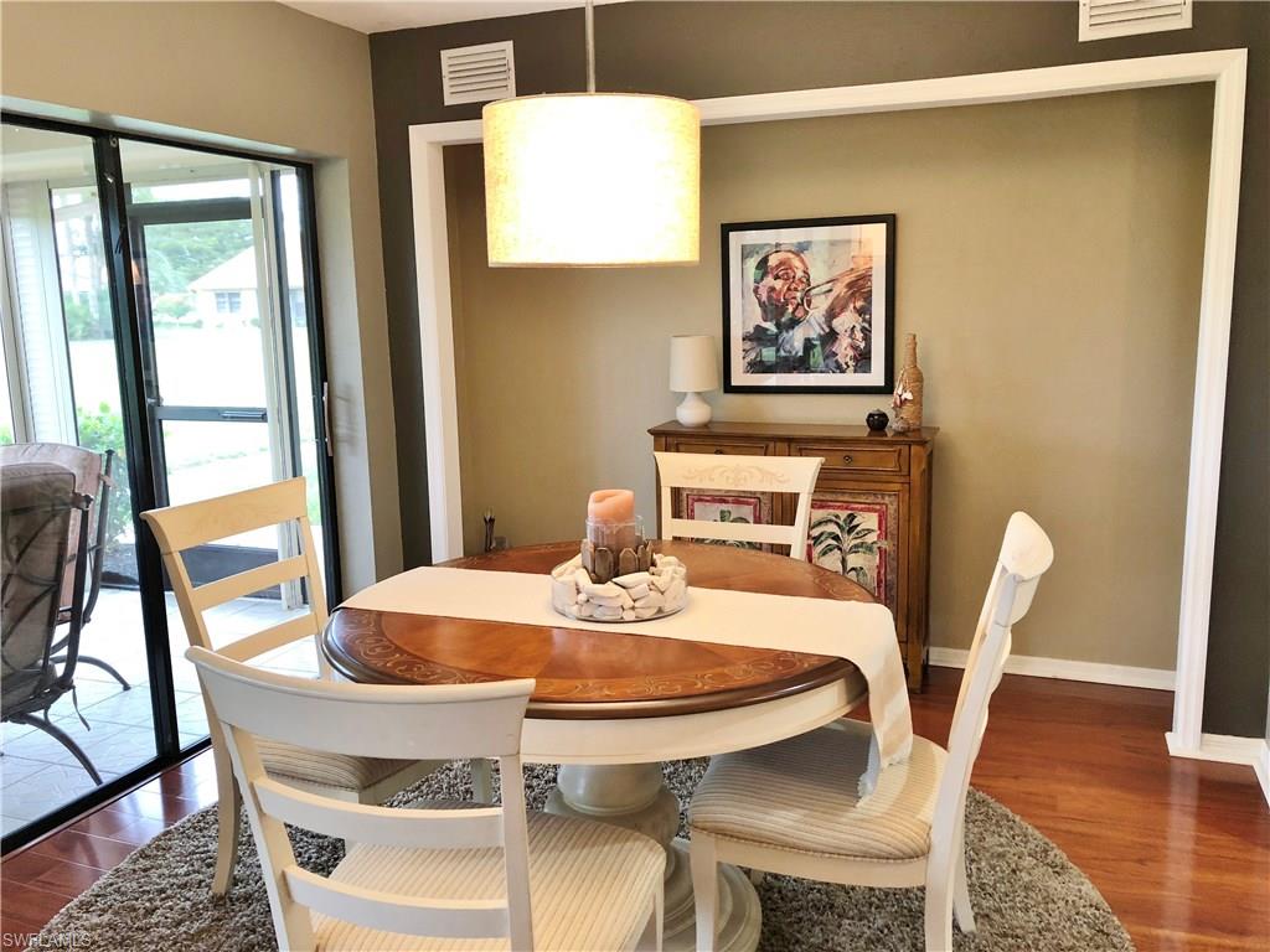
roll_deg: +1.5
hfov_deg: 63.4
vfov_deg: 49.7
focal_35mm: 28
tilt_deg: -9.2
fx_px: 1027
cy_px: 476
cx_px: 635
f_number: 1.8
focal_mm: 3.99
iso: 50
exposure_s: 1/15
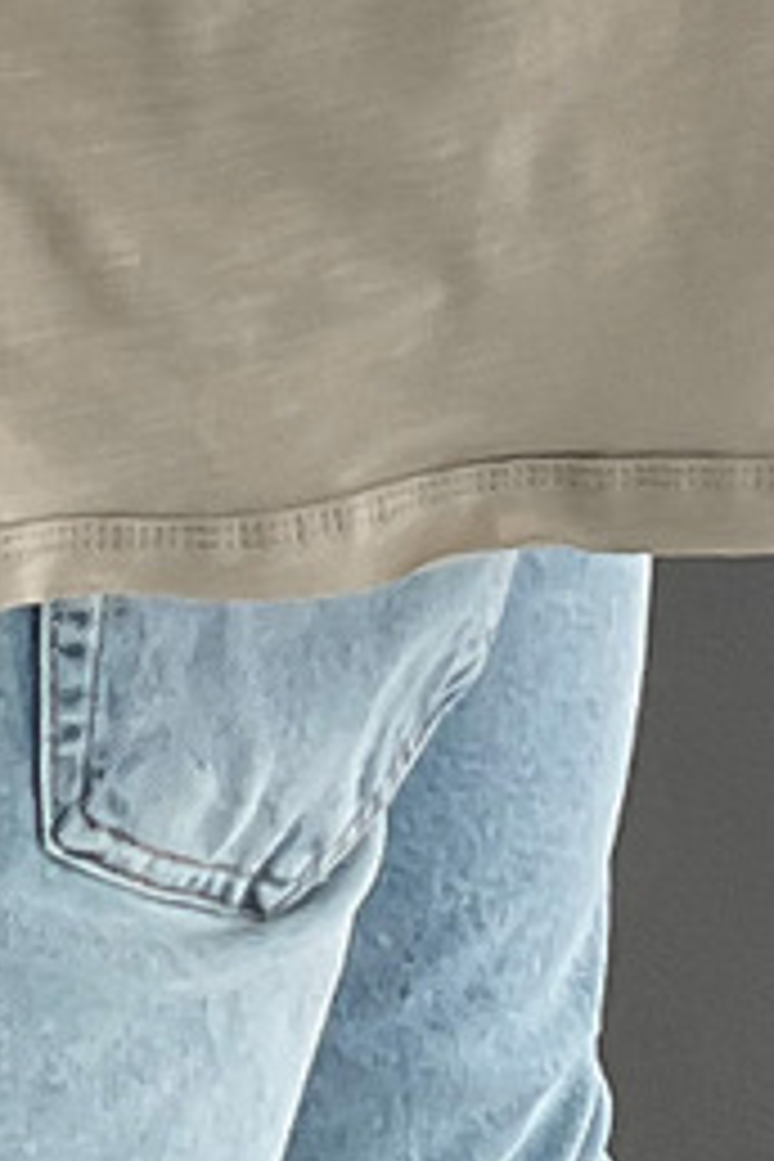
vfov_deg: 10.8
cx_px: 176
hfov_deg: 7.3
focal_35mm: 187
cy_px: -230
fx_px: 6030
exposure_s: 1/120
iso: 20
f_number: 1.8
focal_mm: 3
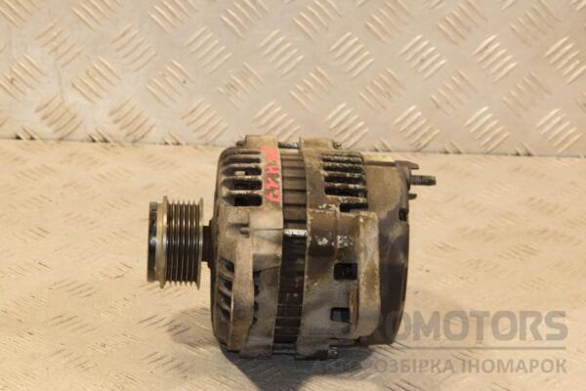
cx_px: 293
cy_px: 196
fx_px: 2197
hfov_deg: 15.2
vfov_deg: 10.2
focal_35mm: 135
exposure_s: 1/50
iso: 800
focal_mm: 90
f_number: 10
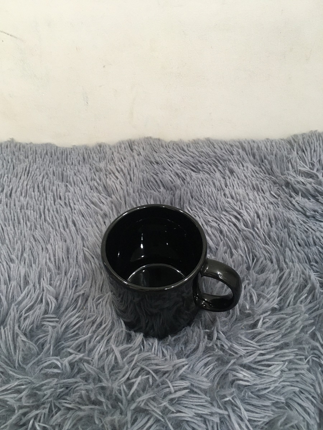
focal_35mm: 29
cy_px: 215
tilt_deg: -49.7
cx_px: 162
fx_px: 361
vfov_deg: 61.7
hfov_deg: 48.2
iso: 160
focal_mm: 4.15
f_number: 2.2
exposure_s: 1/33
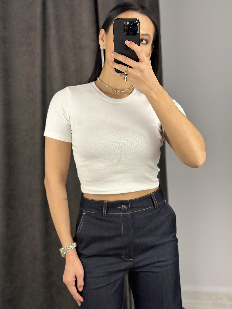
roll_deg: +2.2
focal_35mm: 48
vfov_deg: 39.7
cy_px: 154
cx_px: 116
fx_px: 429
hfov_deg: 30.3
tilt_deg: -26.1
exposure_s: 1/100
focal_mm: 6.86
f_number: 1.78
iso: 100
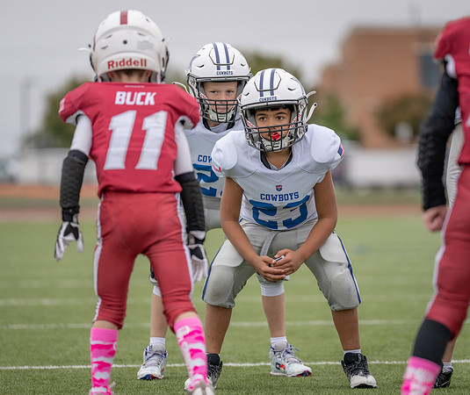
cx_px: 269
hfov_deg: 7.2
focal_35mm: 263
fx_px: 3727
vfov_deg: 6.1
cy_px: 210
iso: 200
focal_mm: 200
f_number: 2.8
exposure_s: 1/1250
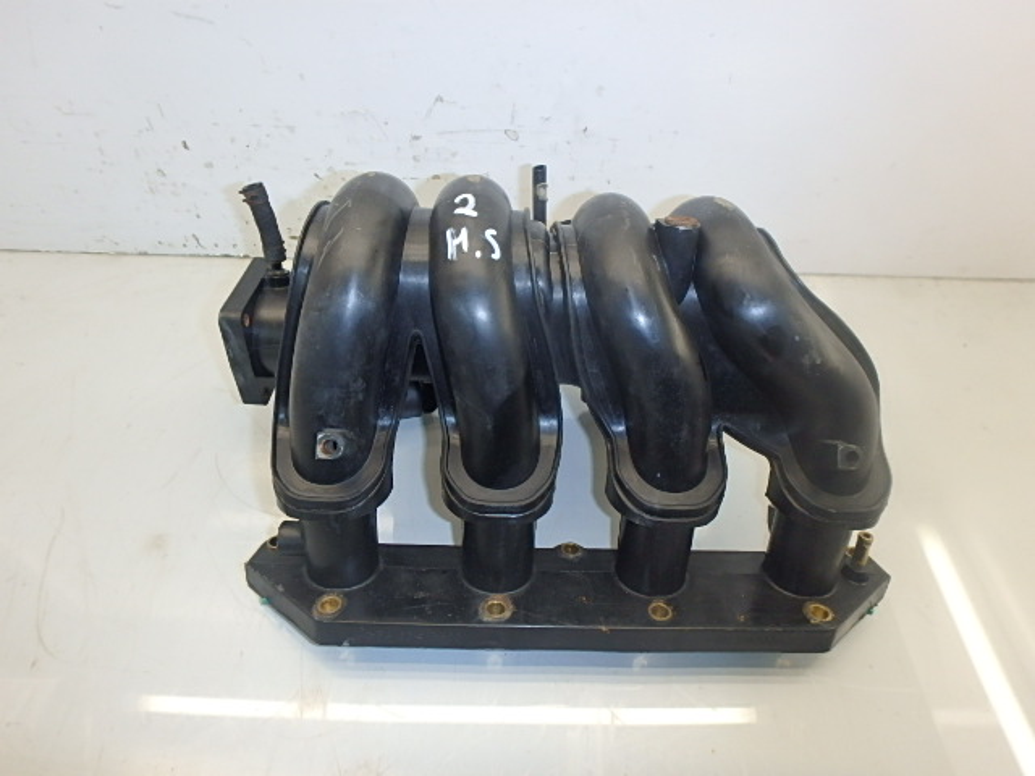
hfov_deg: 79.0
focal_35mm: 21
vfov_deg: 63.4
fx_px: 628
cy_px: 388
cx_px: 518
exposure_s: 1/60
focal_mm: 3.7
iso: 200
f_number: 3.5
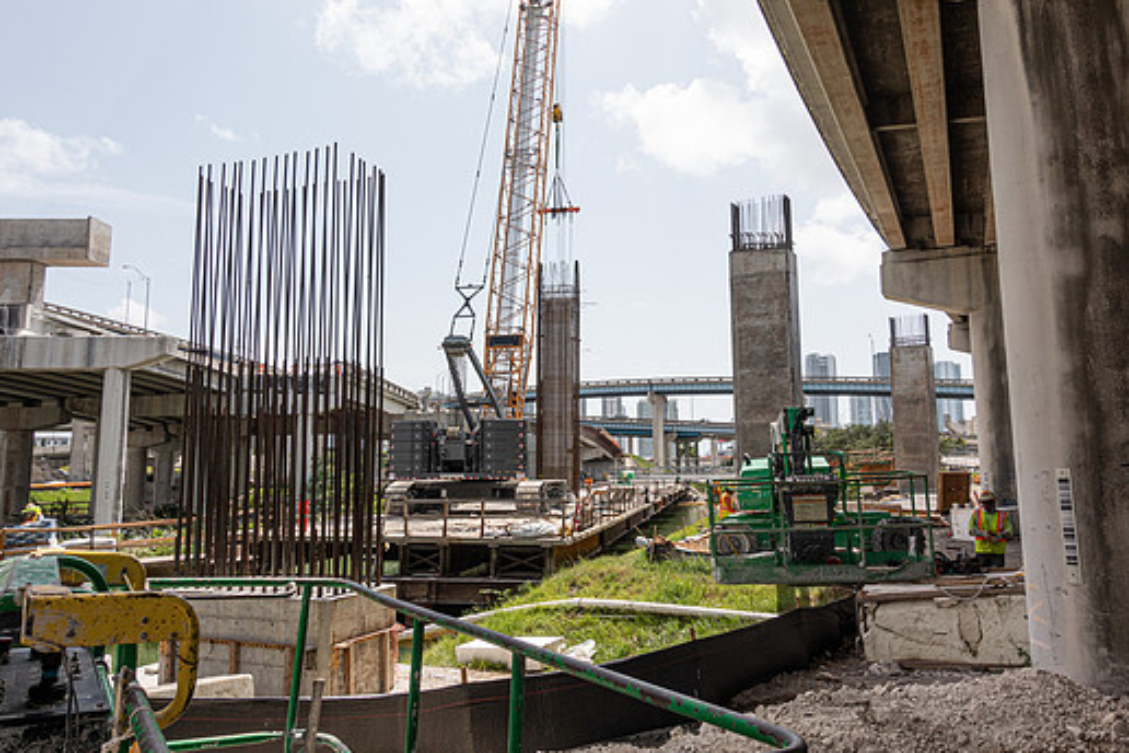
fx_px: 847
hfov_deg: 67.4
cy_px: 347
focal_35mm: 27
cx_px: 558
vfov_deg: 47.9
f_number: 7.1
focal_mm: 8.8
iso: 125
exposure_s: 1/400
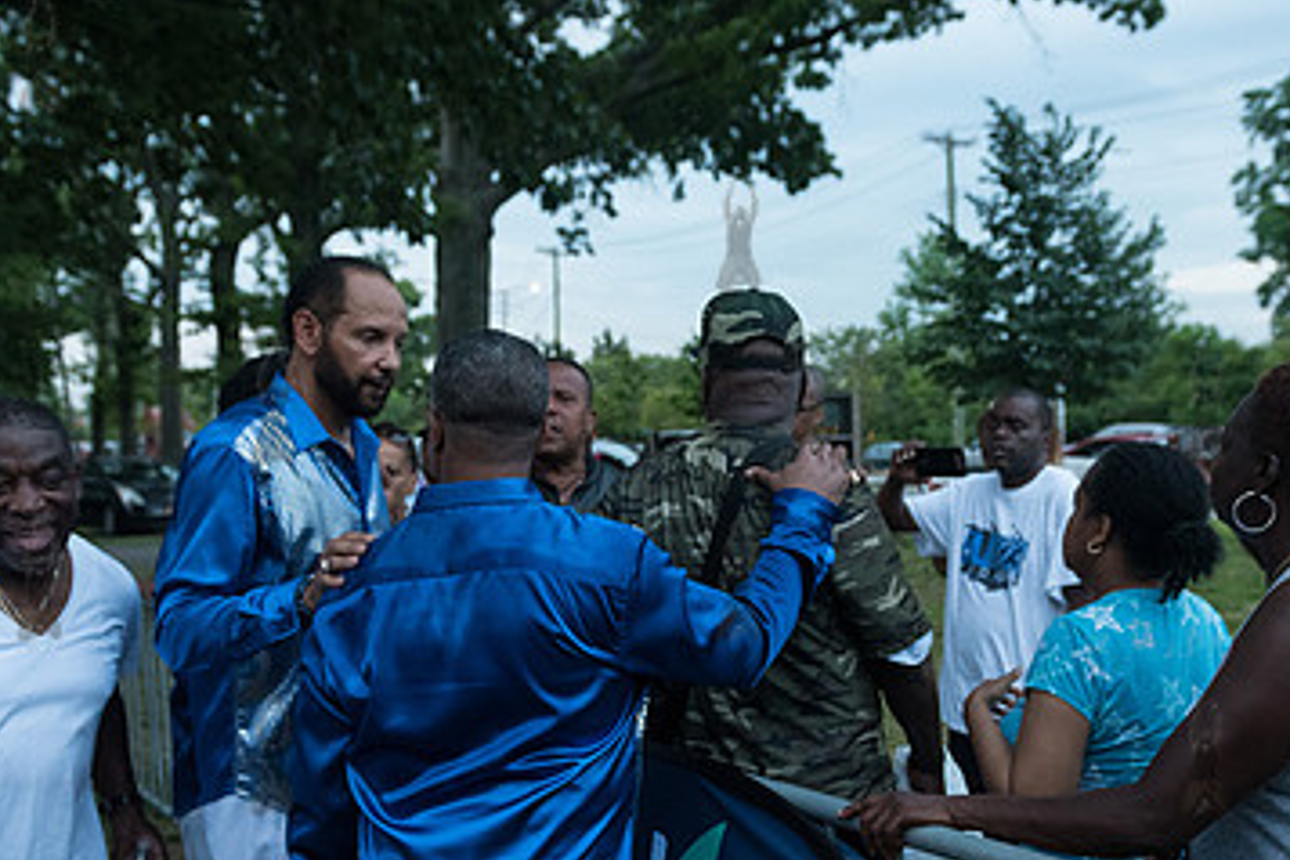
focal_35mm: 39
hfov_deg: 49.4
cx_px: 737
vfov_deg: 33.9
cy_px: 576
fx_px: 1397
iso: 4000
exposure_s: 1/160
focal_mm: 24
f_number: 3.5
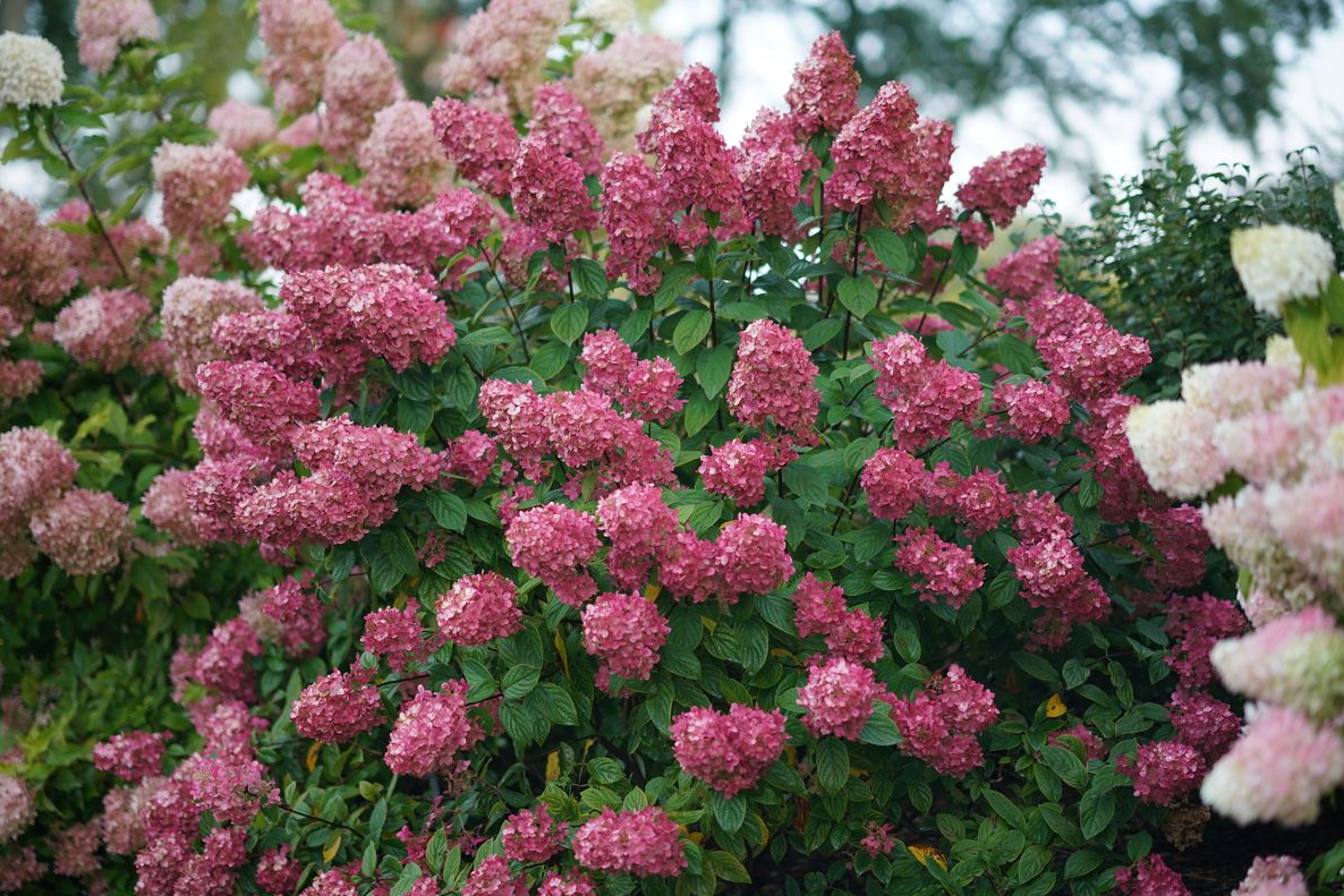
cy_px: 445
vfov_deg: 15.9
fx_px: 3211
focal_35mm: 86
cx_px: 679
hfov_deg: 23.6
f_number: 1.4
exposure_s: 1/400
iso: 100
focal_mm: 85
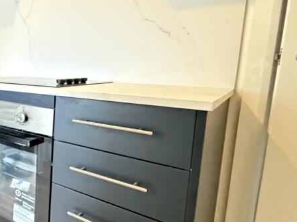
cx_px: -19
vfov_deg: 44.1
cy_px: 98
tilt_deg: -6.6
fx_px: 275
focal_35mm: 32
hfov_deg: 45.0
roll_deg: -0.9
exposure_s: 1/25
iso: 2000
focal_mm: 2.22
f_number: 2.2
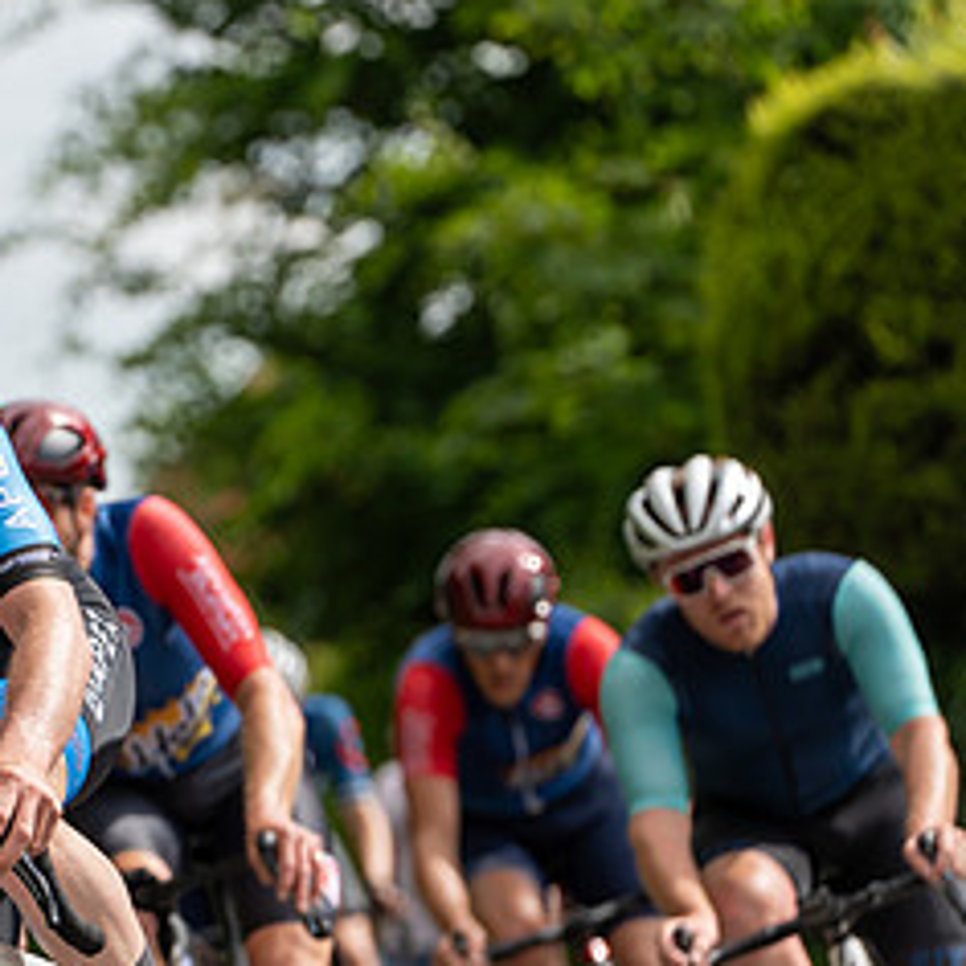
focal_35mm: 341
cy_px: 624
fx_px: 10766
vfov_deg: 5.1
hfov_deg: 5.1
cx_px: -176
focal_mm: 163
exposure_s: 1/640
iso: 100
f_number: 4
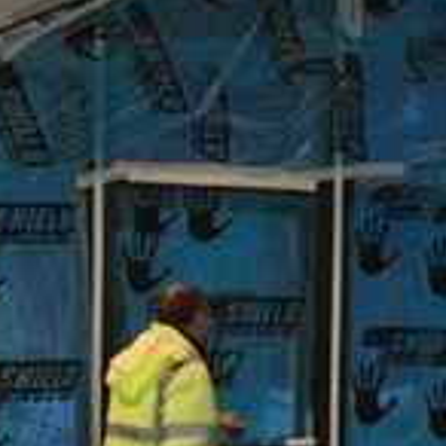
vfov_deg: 12.3
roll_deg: -0.9
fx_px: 2041
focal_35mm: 140
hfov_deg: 12.2
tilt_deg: -4.4
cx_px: 501
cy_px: 489
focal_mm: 4.15
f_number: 2.2
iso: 50
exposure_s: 1/33
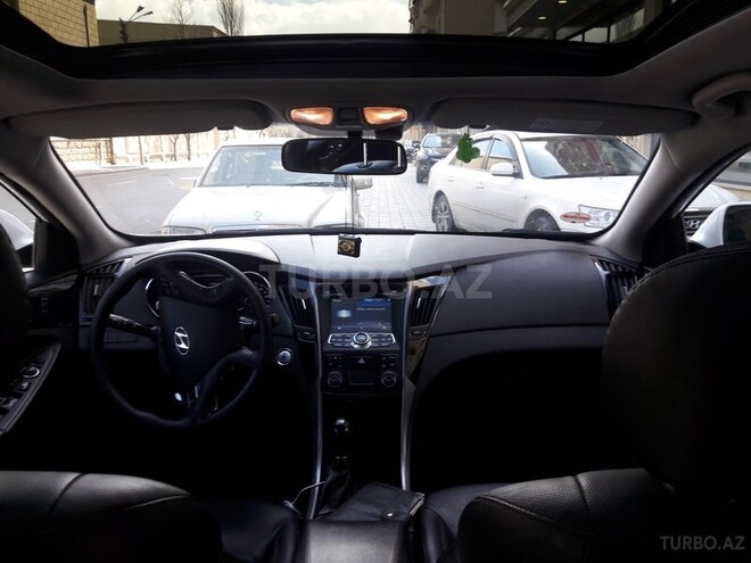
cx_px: 376
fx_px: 607
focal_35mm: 28
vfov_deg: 49.7
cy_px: 282
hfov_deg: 63.4
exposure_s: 1/126
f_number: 1.9
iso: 40
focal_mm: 3.7
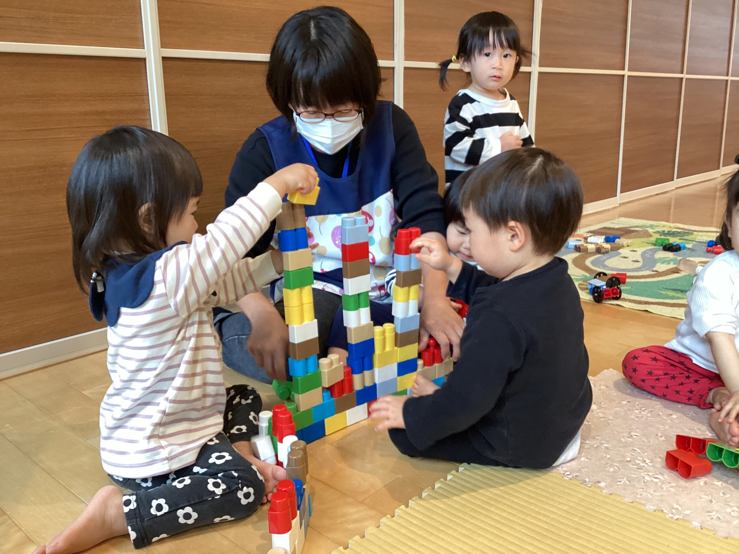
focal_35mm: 31
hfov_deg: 58.4
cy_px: 277
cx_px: 370
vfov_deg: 45.4
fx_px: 662
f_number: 2.4
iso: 160
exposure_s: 1/60
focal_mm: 3.3
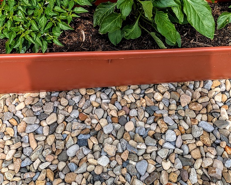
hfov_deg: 40.3
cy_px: 34
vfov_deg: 31.8
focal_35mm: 46
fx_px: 314
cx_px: 110
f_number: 1.89
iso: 44
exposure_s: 1/1127
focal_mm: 5.43
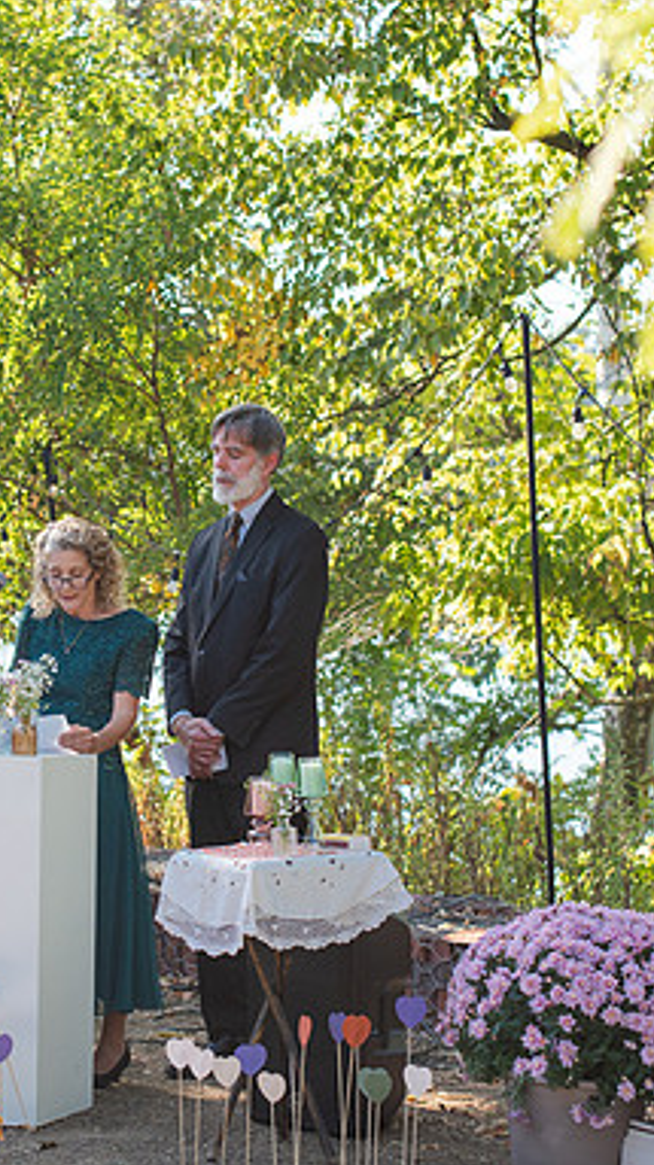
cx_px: 105
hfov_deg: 13.2
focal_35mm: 91
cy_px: 524
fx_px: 2810
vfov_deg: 23.4
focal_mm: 50
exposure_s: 1/1250
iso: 320
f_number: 3.5
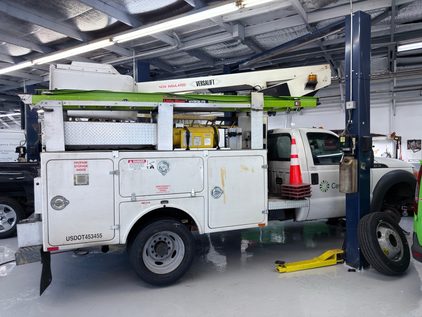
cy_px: 158
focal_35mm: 24
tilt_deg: +0.3
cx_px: 211
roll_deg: +1.1
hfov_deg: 71.6
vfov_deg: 56.8
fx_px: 293
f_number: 1.78
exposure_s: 1/120
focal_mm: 6.76
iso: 125
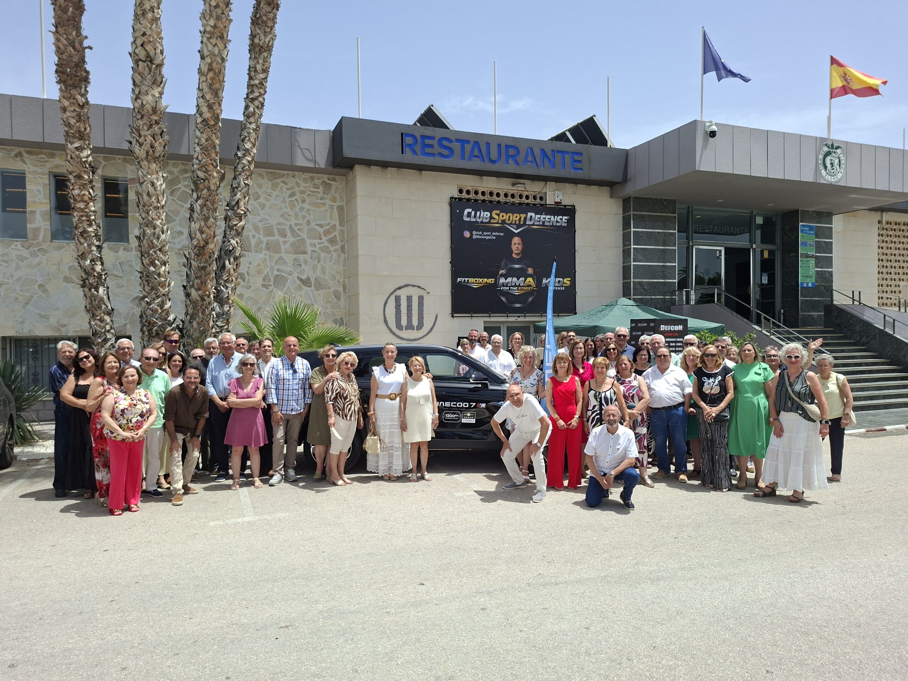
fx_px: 603
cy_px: 340
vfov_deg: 58.9
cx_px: 454
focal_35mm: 23
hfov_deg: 73.9
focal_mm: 5.54
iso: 50
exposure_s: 1/1536
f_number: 1.8
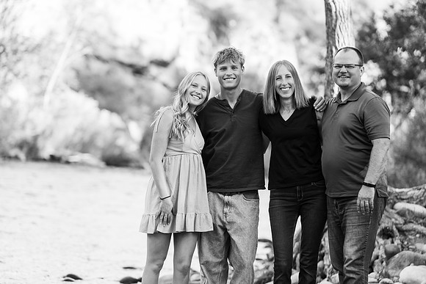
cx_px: 213
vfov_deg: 9.9
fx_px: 1633
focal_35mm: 138
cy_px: 142
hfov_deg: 14.9
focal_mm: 138
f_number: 3.2
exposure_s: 1/160
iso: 200
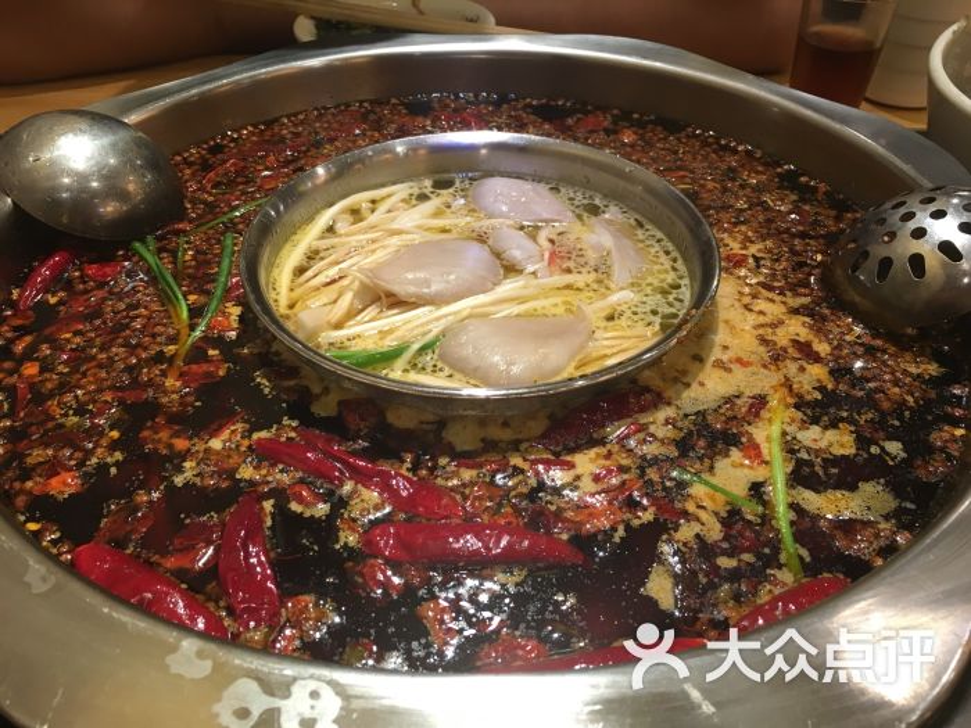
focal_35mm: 29
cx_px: 486
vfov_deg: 48.2
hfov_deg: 61.7
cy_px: 364
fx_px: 813
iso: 80
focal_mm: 4.15
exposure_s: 1/33
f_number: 2.2
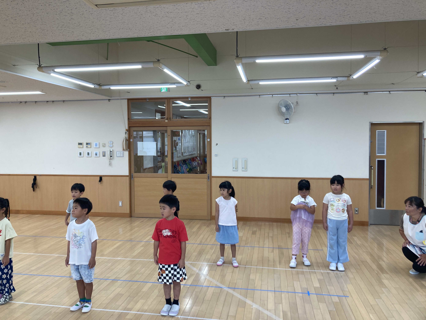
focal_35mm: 28
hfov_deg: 63.4
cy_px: 160
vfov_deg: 49.7
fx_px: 345
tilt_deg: -1.5
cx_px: 213
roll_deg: +0.3
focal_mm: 3.99
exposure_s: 1/100
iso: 64
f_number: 1.8
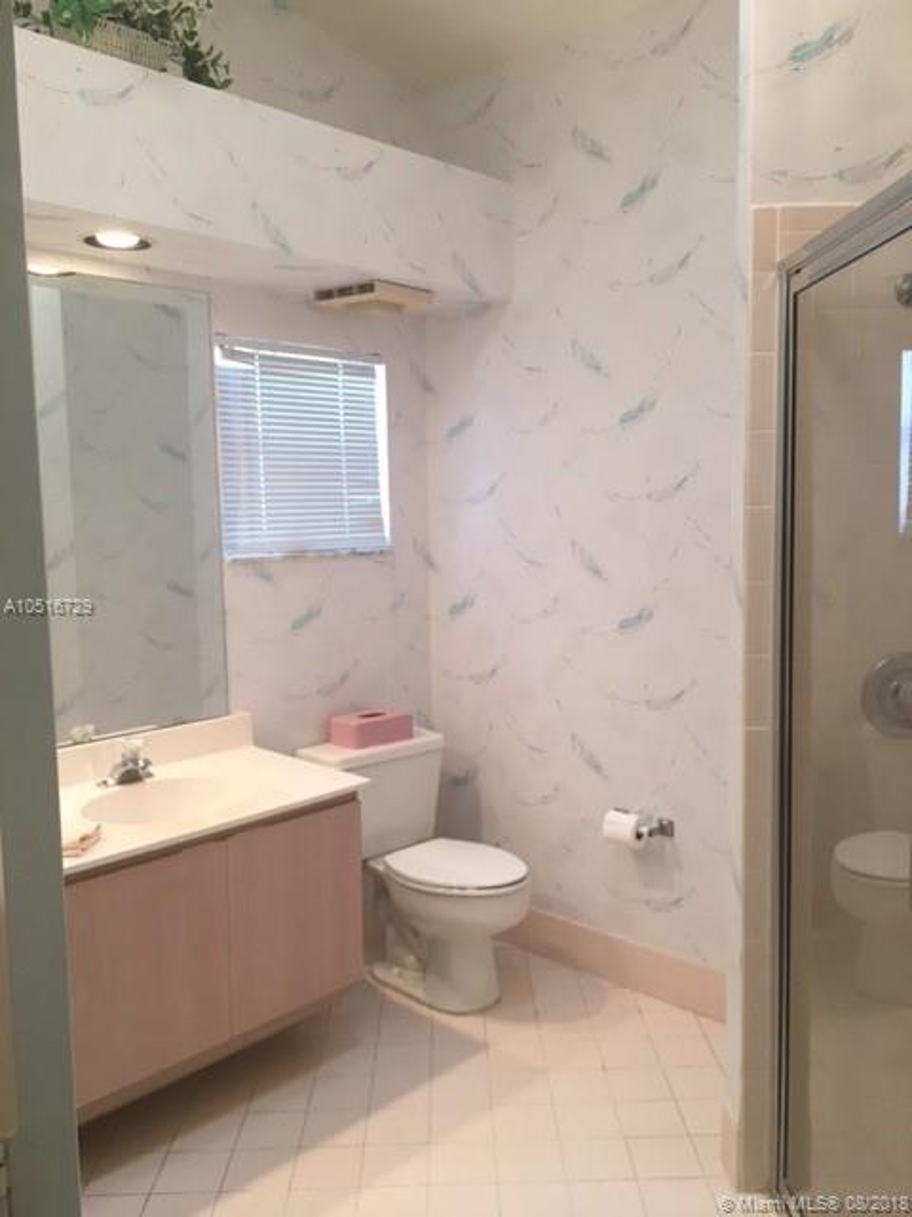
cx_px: 456
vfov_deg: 61.7
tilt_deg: -6.6
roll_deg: +0.5
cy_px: 608
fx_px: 1019
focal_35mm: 29
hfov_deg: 48.2
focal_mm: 4.15
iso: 50
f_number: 2.2
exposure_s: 1/30
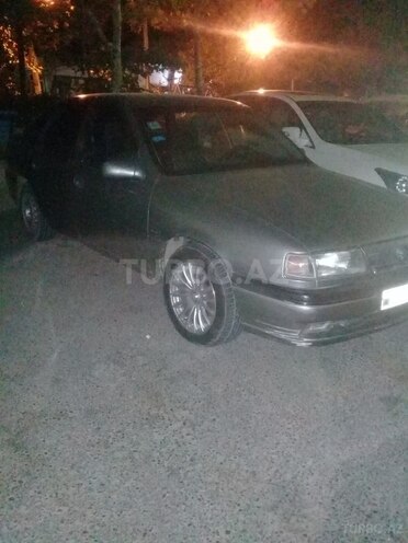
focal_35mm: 31
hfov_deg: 45.4
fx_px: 487
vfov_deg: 58.4
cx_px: 204
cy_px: 272
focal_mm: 3.3
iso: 2000
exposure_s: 1/15
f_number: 2.2
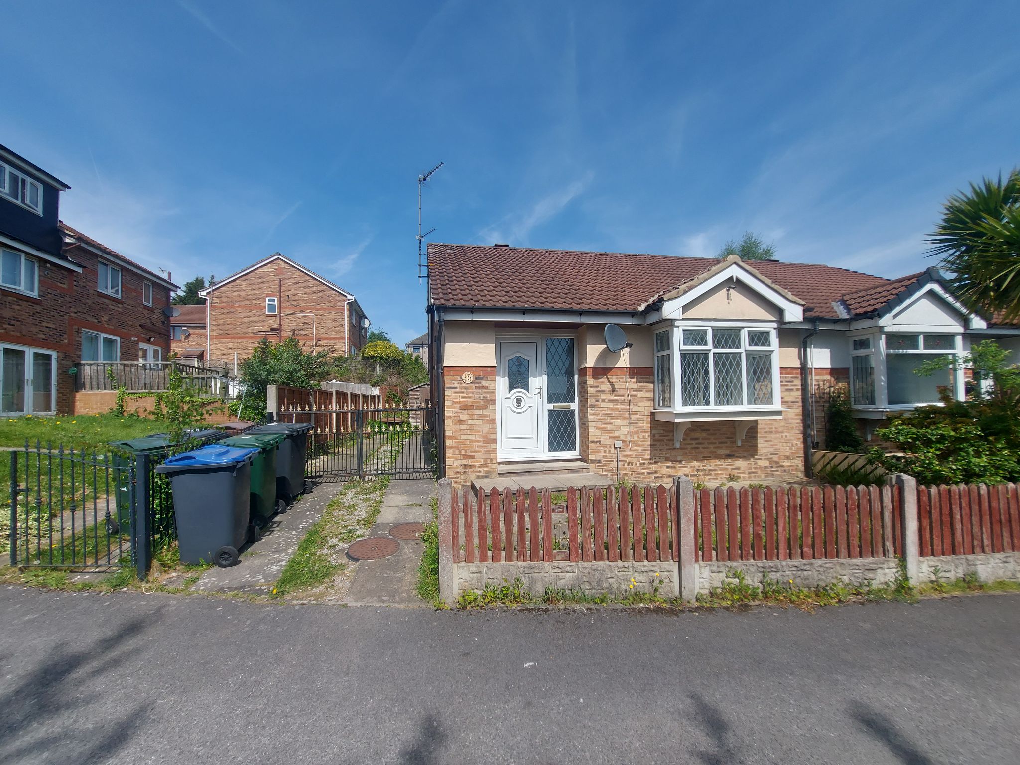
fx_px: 383
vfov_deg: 89.9
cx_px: 510
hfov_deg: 106.2
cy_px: 382
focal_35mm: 13
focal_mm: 1.74
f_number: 2.2
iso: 50
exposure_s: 1/1853
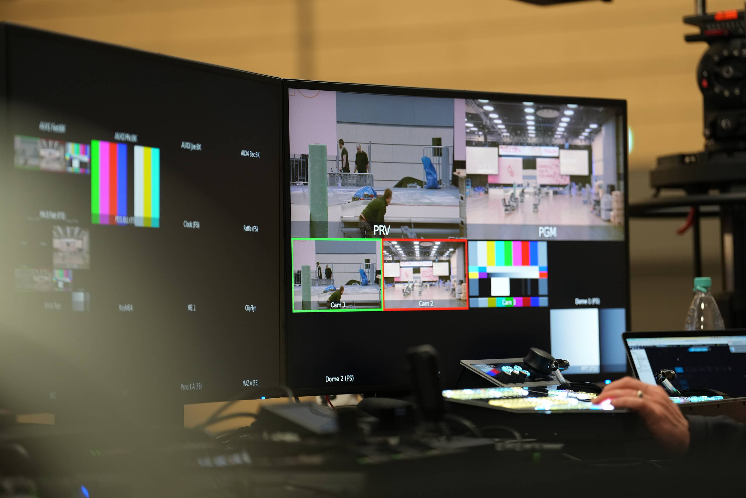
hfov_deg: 15.1
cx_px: 373
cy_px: 249
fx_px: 2818
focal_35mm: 136
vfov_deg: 10.1
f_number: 2.8
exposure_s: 1/100
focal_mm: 136
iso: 800
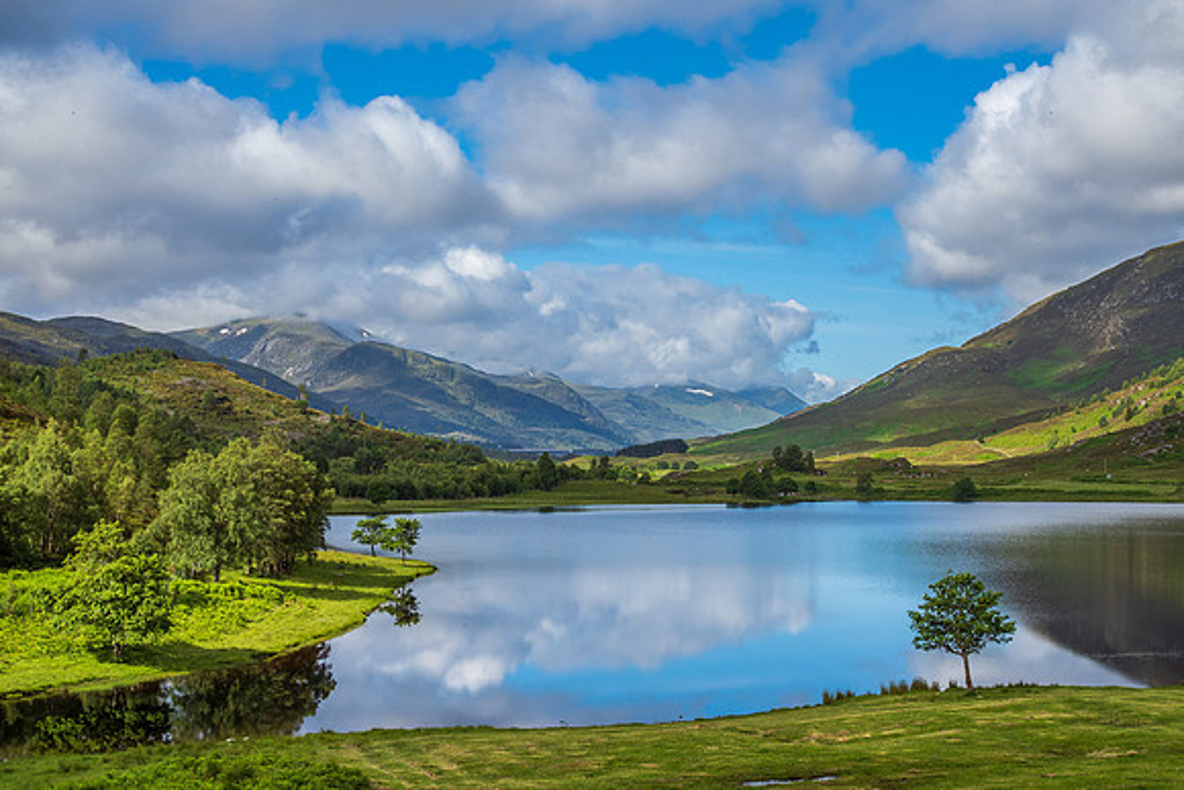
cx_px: 592
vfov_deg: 26.0
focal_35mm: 52
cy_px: 382
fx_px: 1711
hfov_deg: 38.2
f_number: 7.1
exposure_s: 1/500
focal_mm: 25
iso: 200
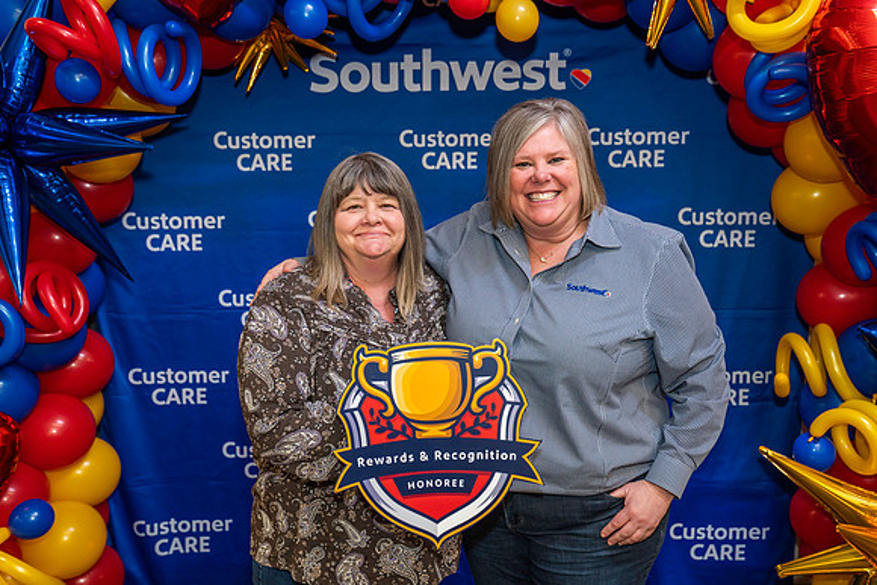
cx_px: 438
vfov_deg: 33.4
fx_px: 975
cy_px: 292
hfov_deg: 48.4
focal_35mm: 40
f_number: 4
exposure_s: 1/160
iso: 1250
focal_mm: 40
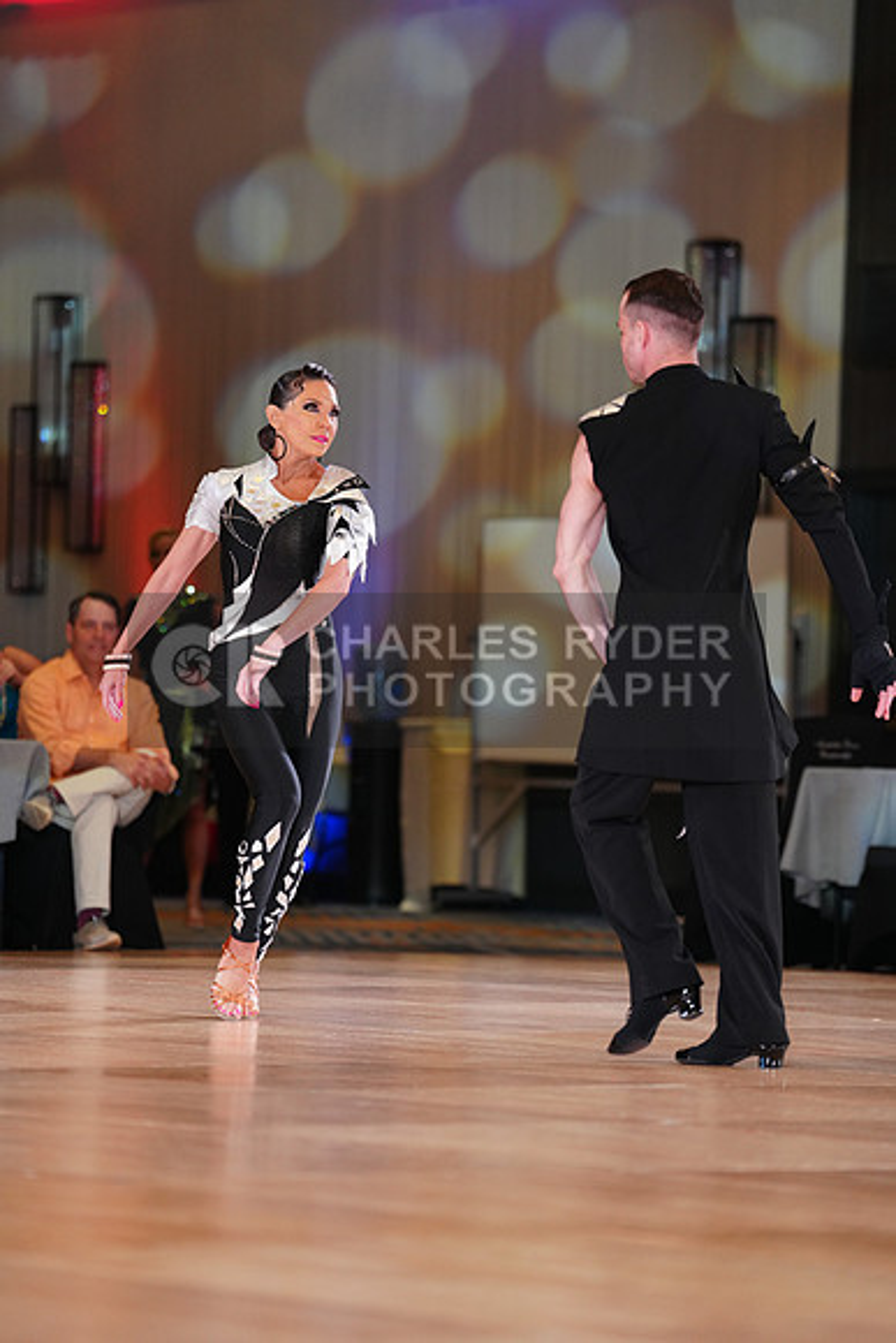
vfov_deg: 13.9
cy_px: 672
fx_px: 5522
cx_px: 448
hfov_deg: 9.3
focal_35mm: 148
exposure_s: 1/320
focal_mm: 148
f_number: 2.8
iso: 1600
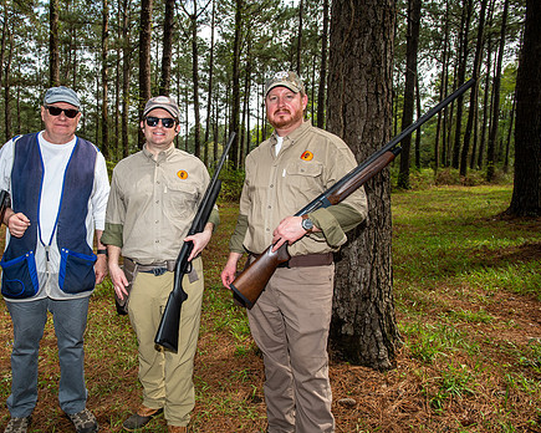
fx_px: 400
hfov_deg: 66.4
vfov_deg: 56.8
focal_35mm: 25
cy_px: 220
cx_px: 183
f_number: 5.6
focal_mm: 20
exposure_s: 1/250
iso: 125
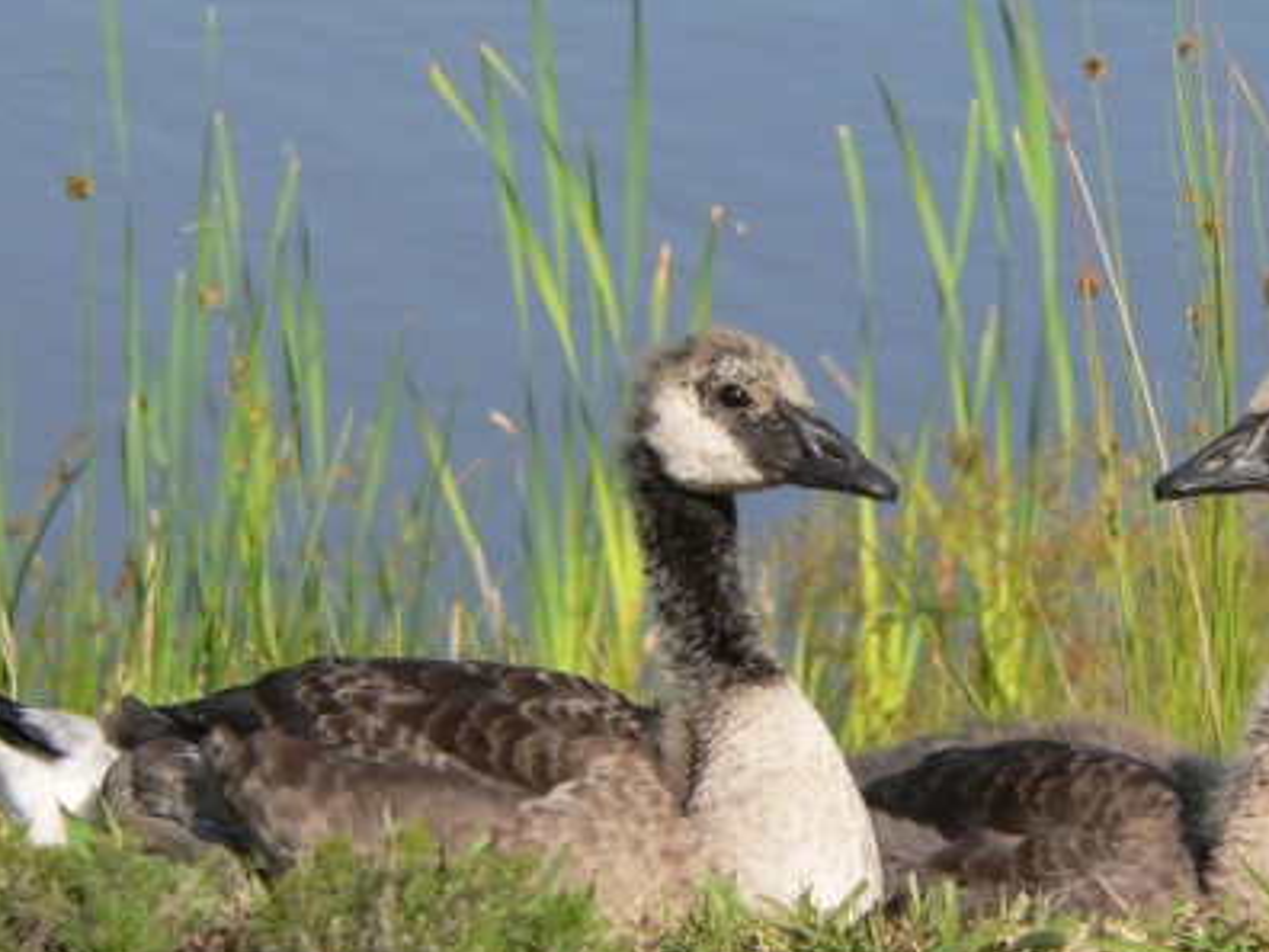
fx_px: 14114
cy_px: 510
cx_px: 763
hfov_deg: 5.1
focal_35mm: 385
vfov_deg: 3.9
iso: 80
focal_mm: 39.6
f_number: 4
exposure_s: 1/500
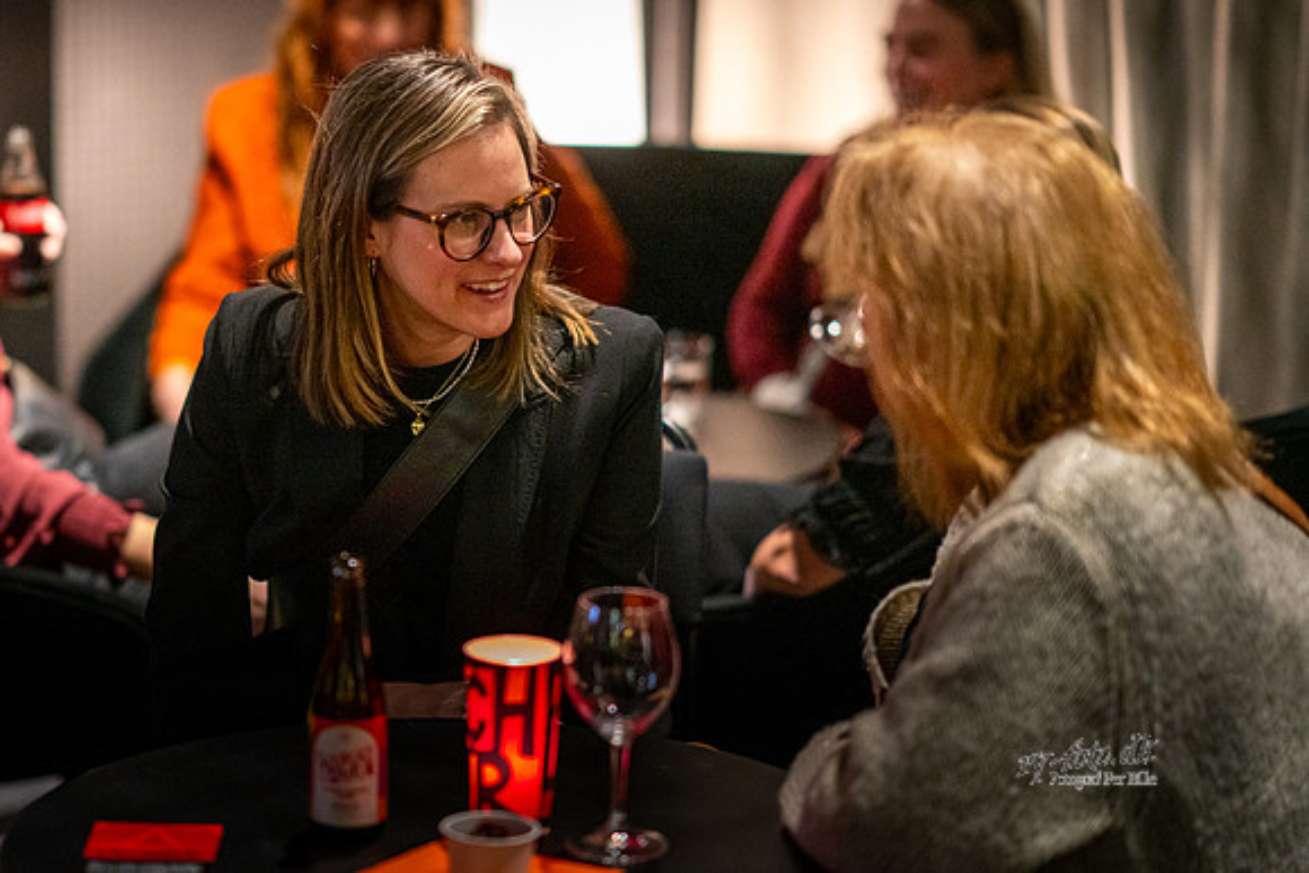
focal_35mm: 113
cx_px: 440
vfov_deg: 12.1
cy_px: 436
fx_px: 4105
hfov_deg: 18.1
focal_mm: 85
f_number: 1.4
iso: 6400
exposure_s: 1/200
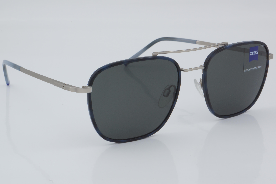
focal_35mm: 75
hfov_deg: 27.0
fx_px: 575
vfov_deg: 18.2
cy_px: 92
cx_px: 138
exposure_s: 1/4
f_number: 32
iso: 100
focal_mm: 50
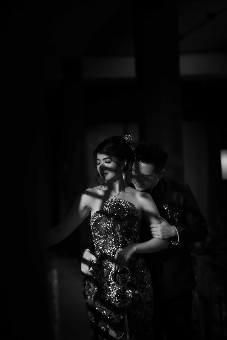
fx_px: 804
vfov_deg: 23.9
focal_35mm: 85
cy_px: 170
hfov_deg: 16.1
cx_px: 114
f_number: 1.8
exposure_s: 1/125
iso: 50
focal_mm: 85
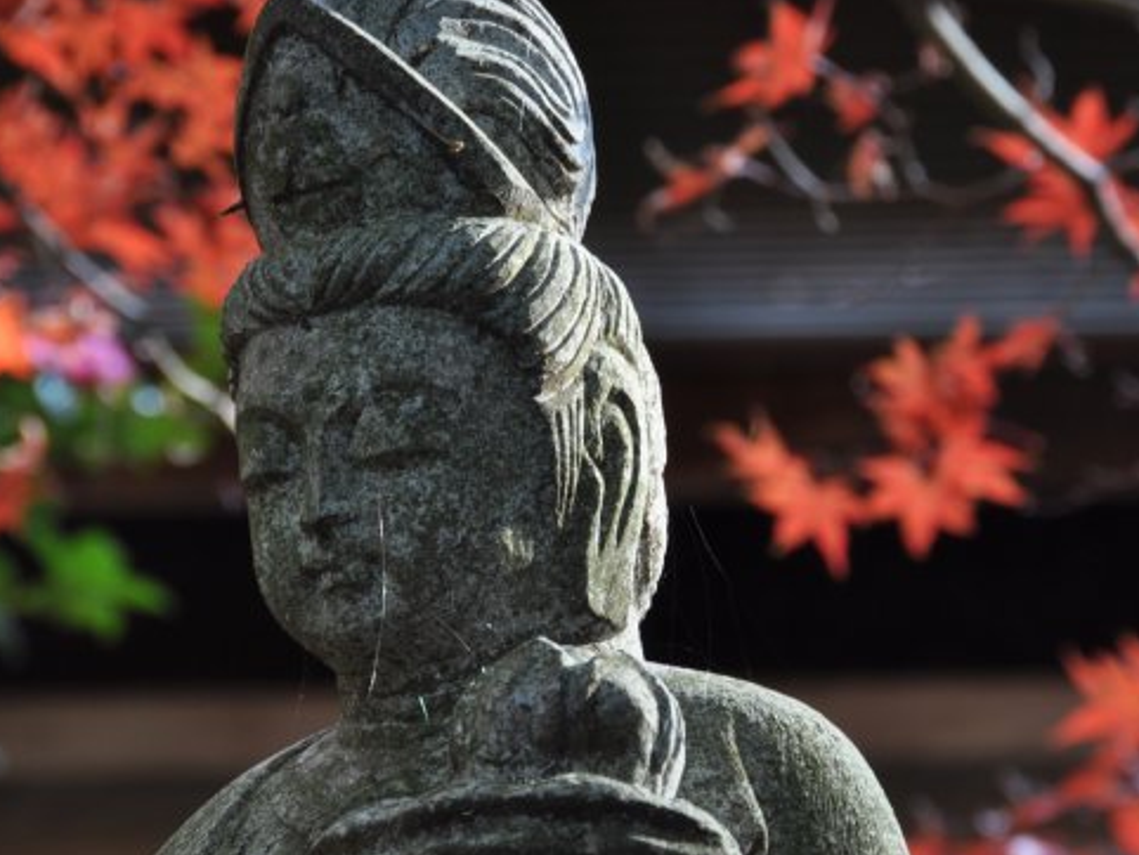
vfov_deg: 3.1
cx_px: 815
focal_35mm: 478
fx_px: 15736
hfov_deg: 4.1
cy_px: 415
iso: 200
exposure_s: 1/20
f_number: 10
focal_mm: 200
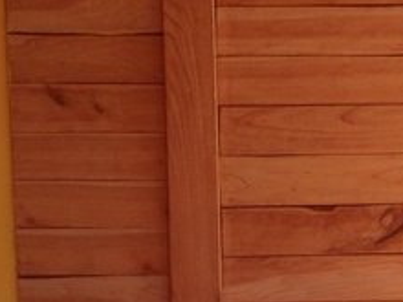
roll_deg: +0.7
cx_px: 390
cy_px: 264
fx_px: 1665
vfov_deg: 10.3
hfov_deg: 13.6
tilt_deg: -8.4
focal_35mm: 143
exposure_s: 1/303
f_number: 2.4
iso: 50
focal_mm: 4.28
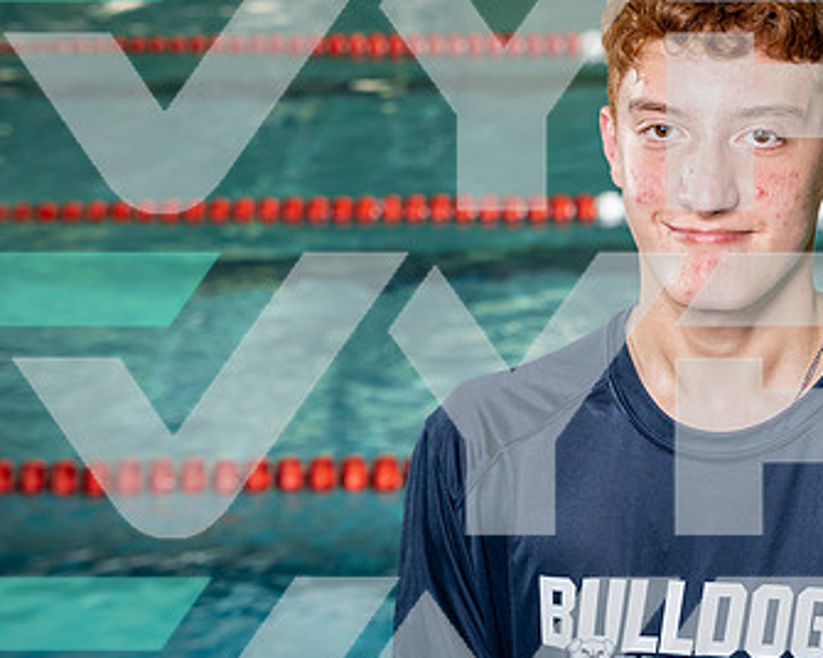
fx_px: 2996
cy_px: 395
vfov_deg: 12.5
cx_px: 623
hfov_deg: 15.6
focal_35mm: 123
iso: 400
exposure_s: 1/250
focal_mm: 65
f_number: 5
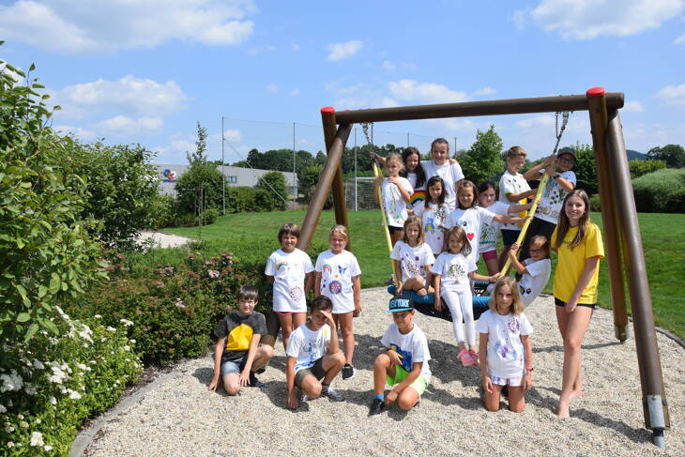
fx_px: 514
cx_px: 342
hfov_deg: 67.4
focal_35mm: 27
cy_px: 228
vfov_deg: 47.9
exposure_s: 1/400
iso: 200
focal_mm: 18
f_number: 10
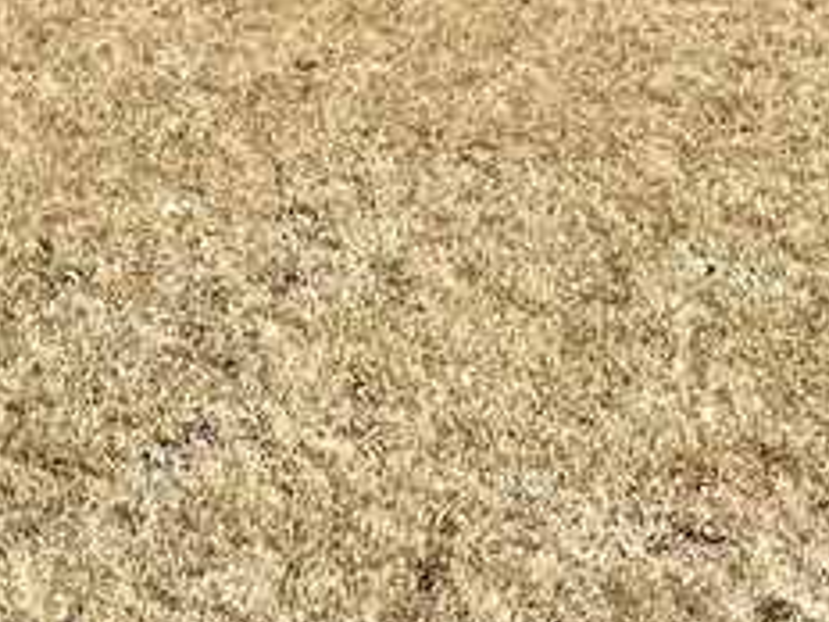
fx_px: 2754
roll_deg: -0.7
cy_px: -701
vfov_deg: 11.4
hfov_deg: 16.1
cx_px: -300
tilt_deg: +4.7
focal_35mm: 115
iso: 32
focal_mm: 4.2
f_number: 1.6
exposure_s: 1/3731
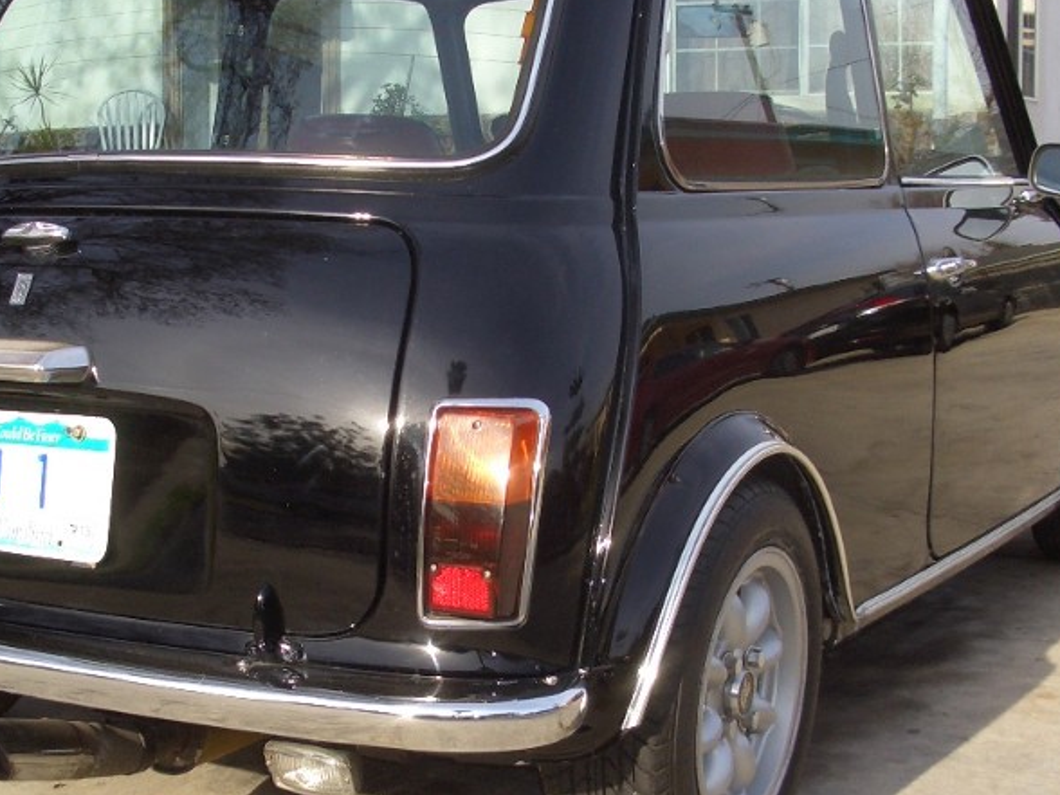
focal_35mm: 61
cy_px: 424
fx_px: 1868
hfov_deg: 31.5
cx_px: 395
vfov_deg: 24.0
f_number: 4.3
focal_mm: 5.8
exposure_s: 1/200
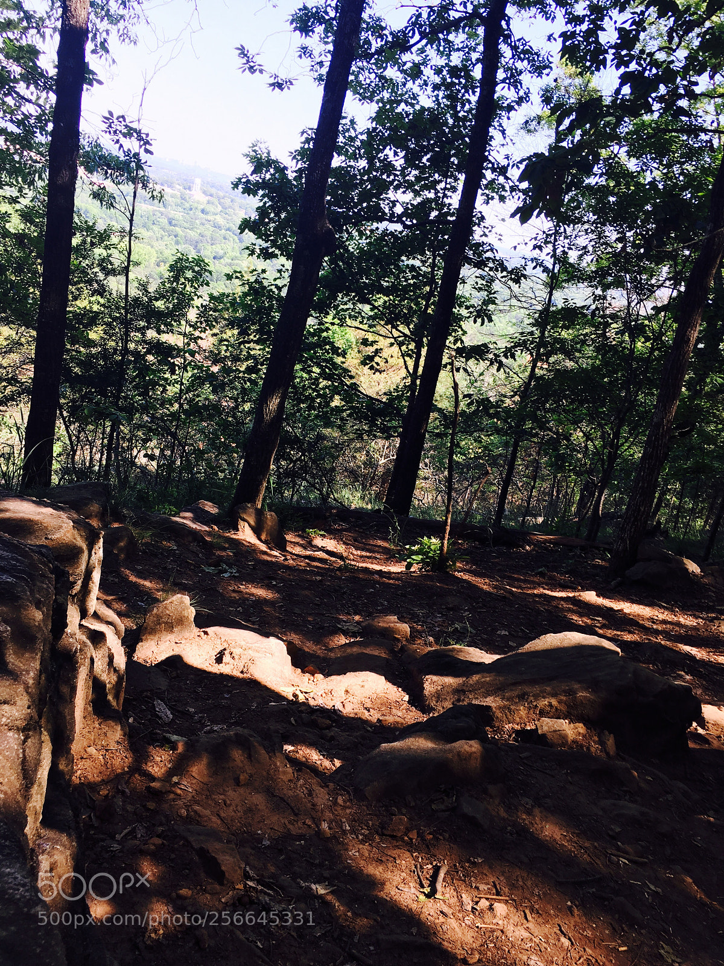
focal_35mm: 29
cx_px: 362
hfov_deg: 48.2
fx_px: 809
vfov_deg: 61.7
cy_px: 483
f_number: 2.2
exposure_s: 1/204
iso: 25
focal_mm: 4.15
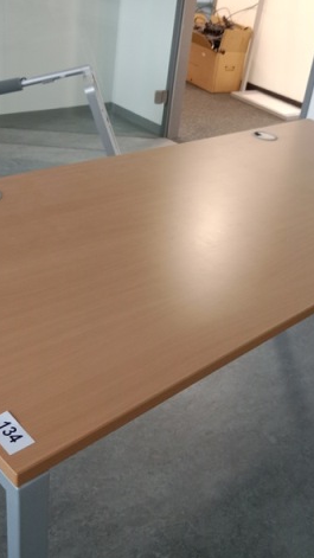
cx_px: 211
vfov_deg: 50.5
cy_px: 280
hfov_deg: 29.5
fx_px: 592
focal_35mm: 40
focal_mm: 3.65
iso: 553
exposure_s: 1/20
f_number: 2.2
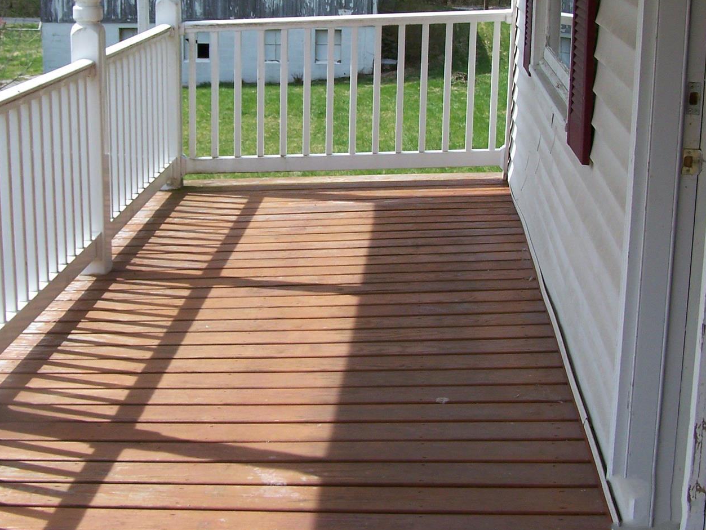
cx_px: 330
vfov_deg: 23.6
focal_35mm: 62
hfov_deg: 31.2
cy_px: 177
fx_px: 1265
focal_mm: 6.3
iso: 80
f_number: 4
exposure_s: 1/640
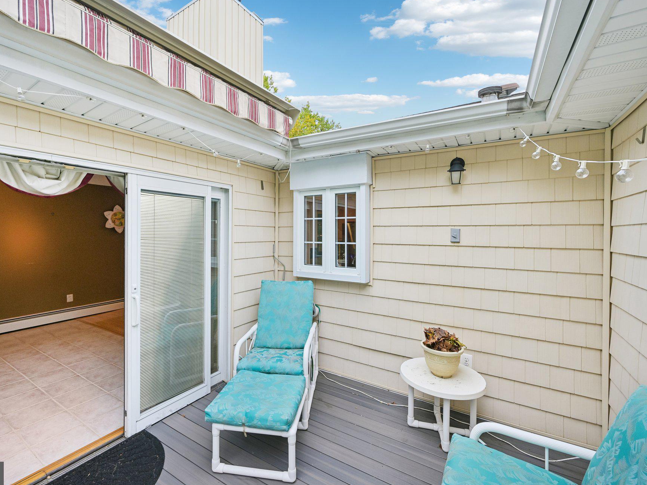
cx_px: 305
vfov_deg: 78.1
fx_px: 299
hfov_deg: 94.4
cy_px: 233
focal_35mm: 16
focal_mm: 14
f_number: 8
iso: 100
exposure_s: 1/40
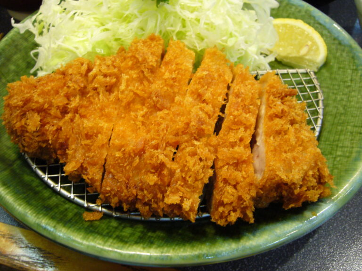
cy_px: 136
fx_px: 366
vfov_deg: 40.7
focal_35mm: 35
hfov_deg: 52.6
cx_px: 181
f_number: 2.8
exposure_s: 1/8
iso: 200
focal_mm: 5.8
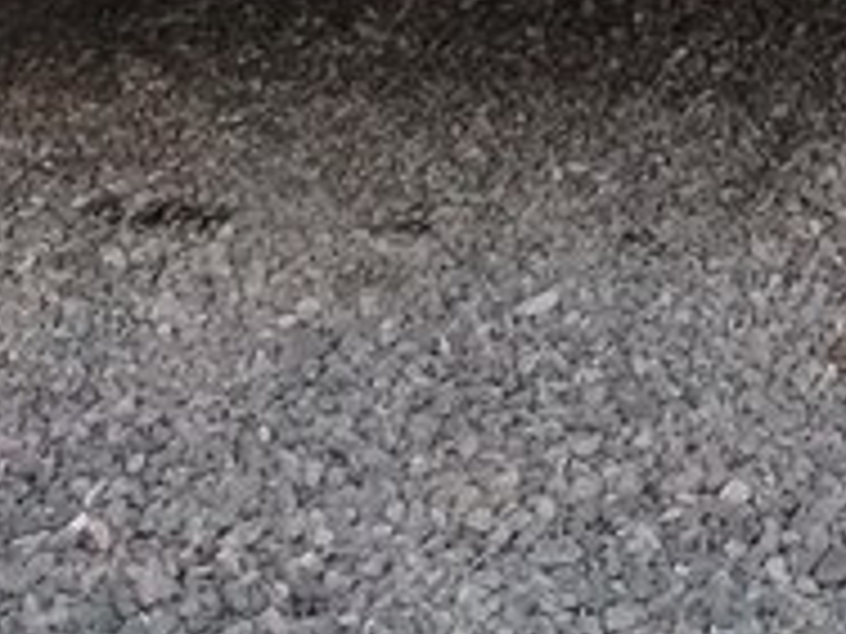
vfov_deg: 12.5
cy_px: -461
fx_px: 2664
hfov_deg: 18.0
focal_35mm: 109
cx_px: 567
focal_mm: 3.3
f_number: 2.2
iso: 100
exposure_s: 1/100
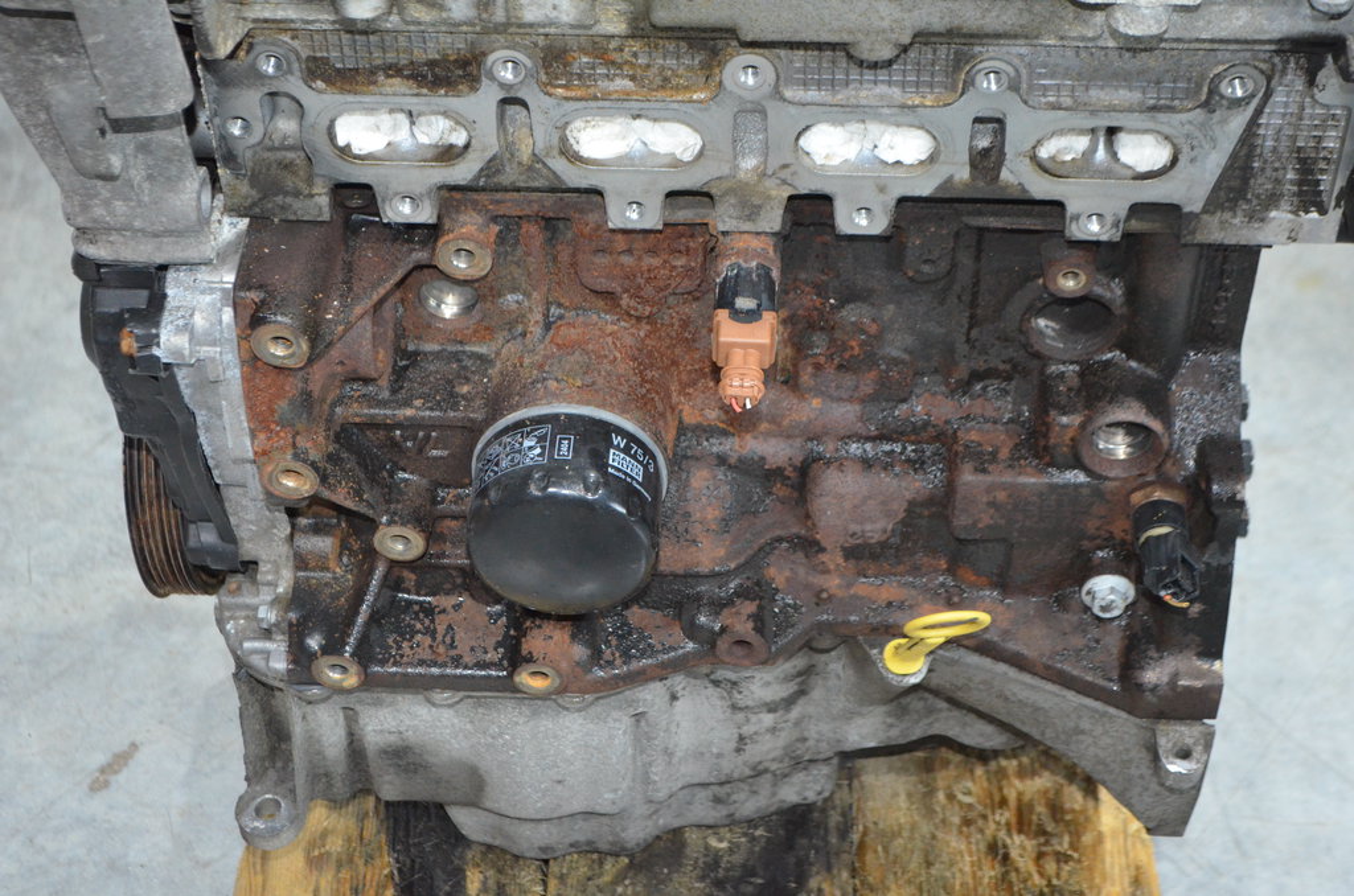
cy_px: 448
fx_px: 2533
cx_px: 677
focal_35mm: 68
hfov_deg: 29.9
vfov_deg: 20.1
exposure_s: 1/60
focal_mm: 45
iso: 3200
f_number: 5.3
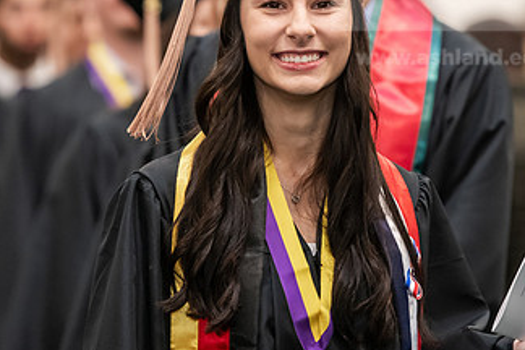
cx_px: 282
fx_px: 4302
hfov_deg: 7.0
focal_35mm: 295
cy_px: 92
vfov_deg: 4.7
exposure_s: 1/200
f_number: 3.2
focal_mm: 165
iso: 2500
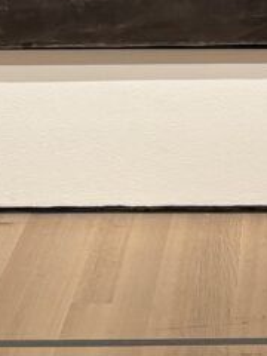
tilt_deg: -2.0
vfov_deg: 15.1
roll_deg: -0.2
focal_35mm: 111
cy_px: -309
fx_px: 1142
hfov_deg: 13.1
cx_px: 298
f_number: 1.6
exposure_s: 1/60
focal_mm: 5.96
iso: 160
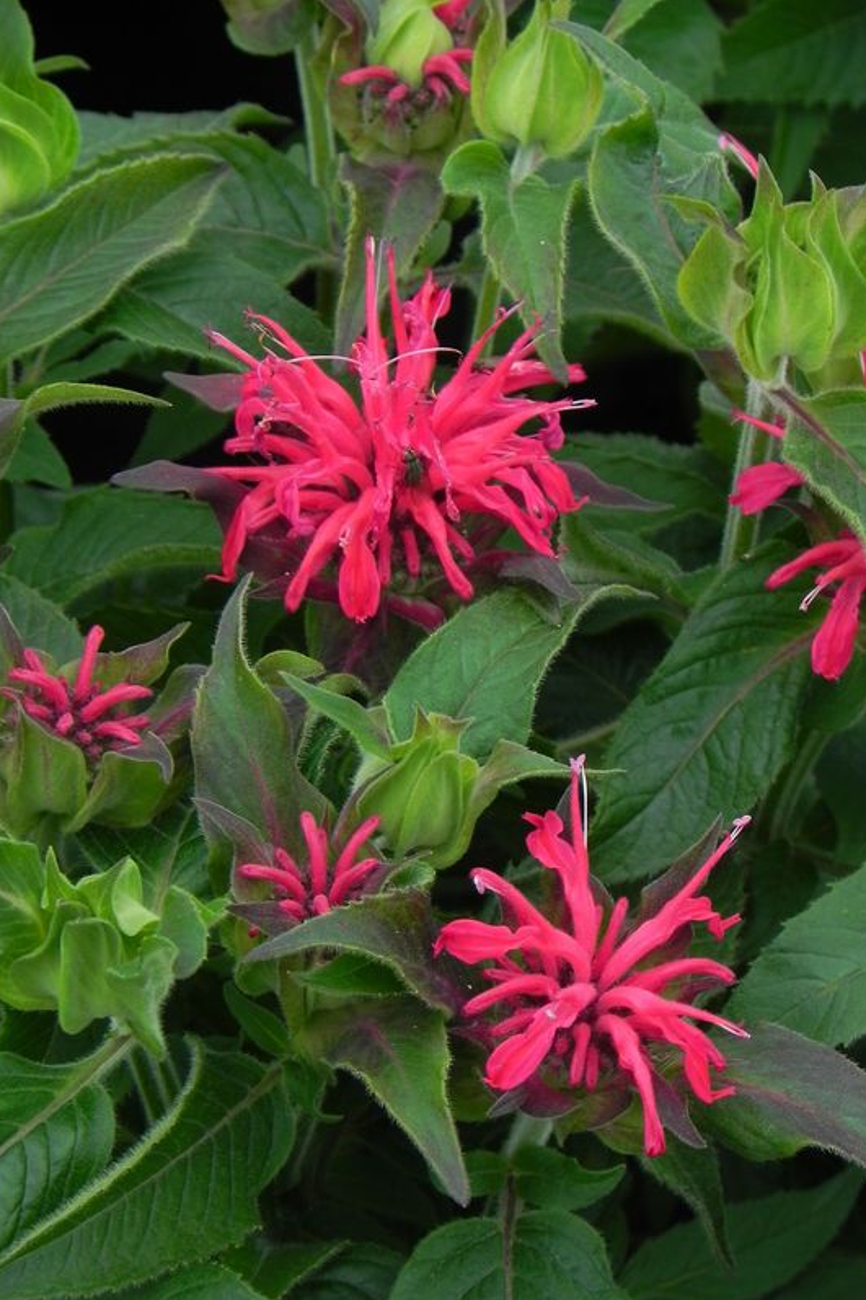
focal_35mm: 258
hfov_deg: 5.3
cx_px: 424
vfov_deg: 8.0
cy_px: 649
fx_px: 9313
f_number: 5
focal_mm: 44
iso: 160
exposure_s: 1/250
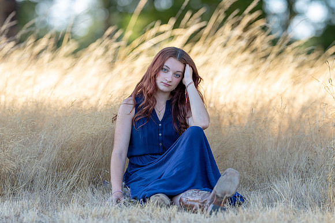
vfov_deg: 8.1
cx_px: 186
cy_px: 114
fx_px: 1578
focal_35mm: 169
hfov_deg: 12.1
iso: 80
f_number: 1.8
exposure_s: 1/500
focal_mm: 135
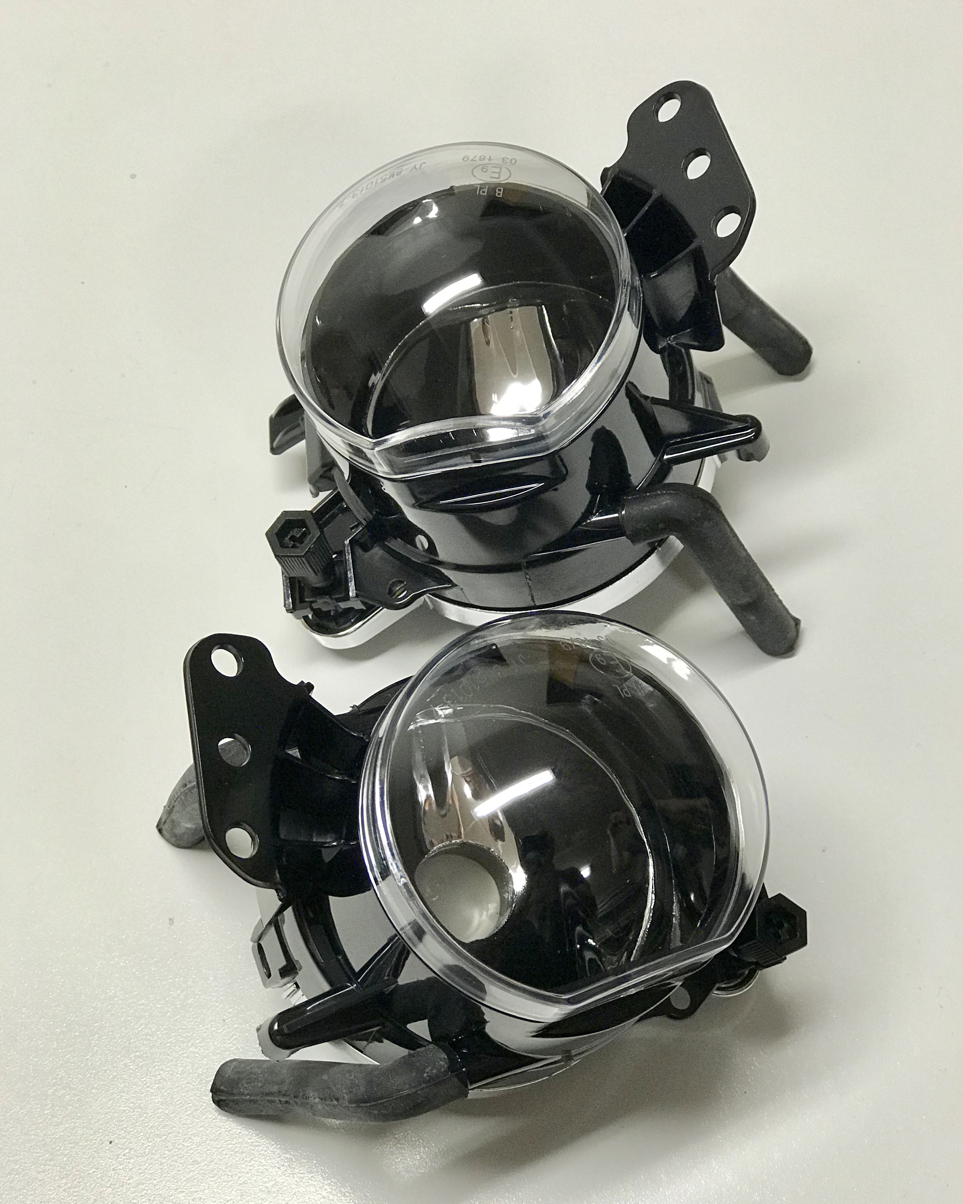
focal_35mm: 60
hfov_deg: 25.4
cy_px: 630
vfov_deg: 31.4
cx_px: 478
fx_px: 2138
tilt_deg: -63.0
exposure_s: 1/50
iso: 100
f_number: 2.8
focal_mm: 6.6
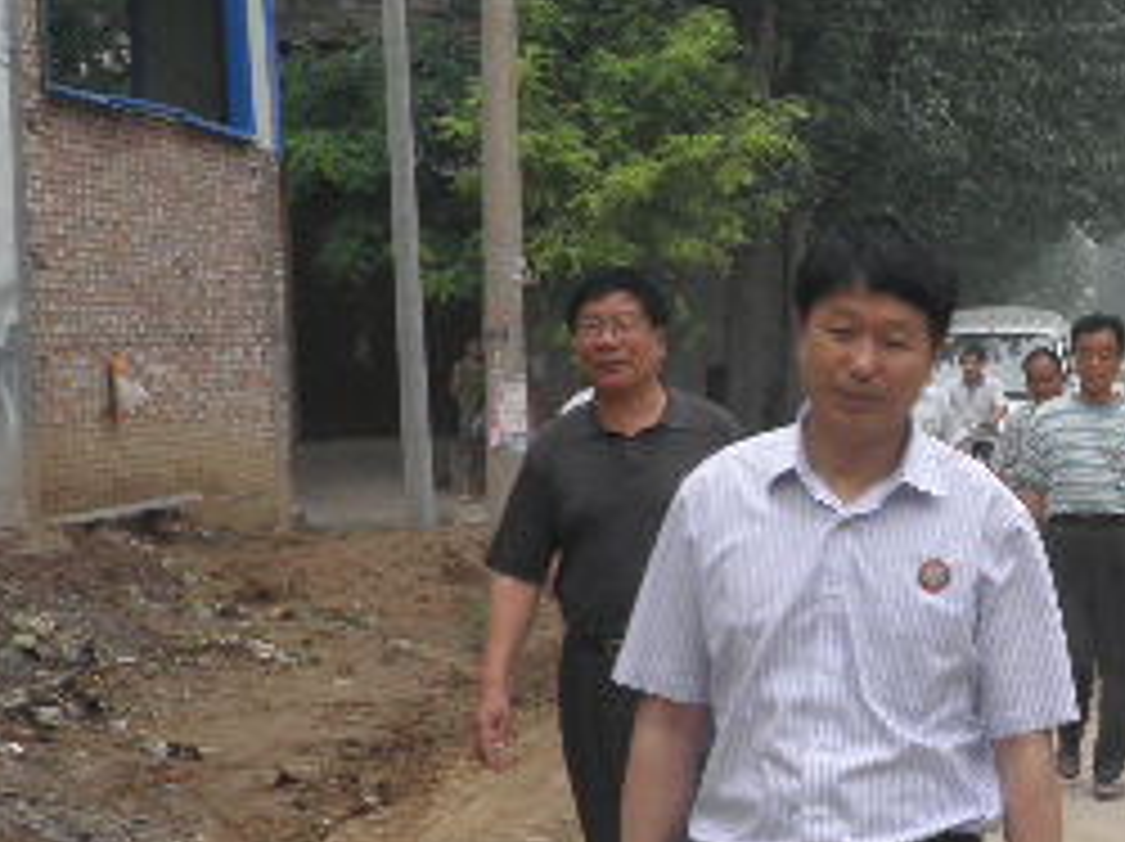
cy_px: 603
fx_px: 3247
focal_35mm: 100
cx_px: 1138
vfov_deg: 14.7
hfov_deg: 19.1
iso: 64
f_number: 4
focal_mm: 7
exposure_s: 1/100
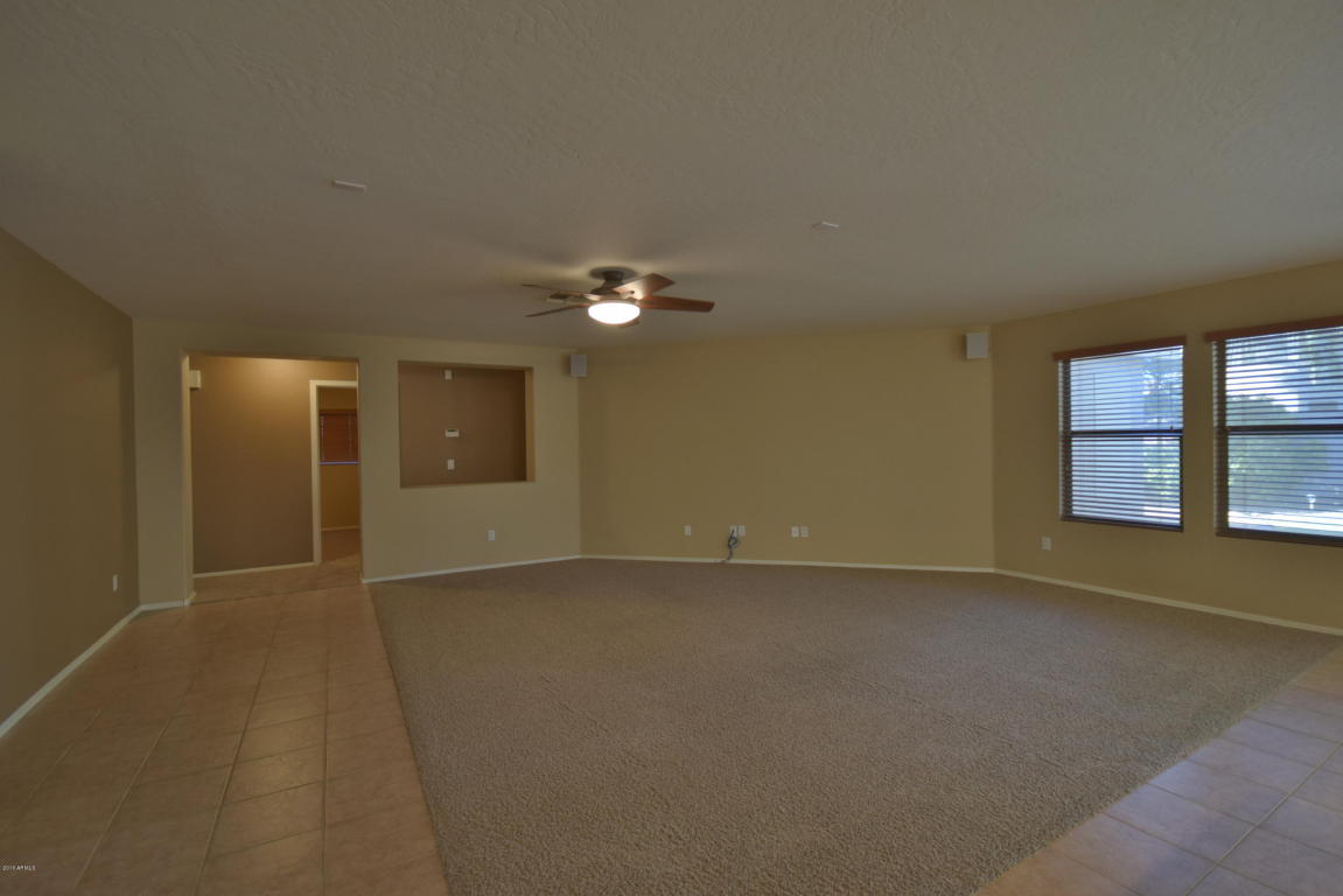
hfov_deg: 100.4
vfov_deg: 77.4
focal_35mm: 15
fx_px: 560
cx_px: 672
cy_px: 448
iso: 800
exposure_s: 1/20
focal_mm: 10
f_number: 4
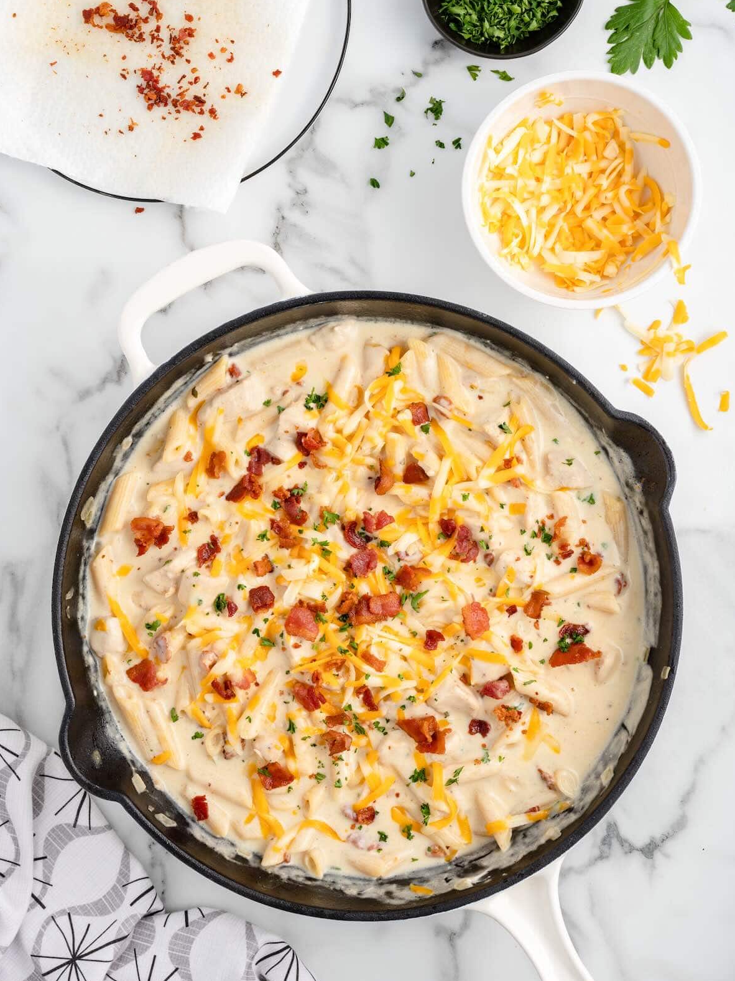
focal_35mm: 55
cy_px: 455
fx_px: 1557
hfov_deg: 26.6
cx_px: 370
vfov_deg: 34.9
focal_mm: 50
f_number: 14
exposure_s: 1/125
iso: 125
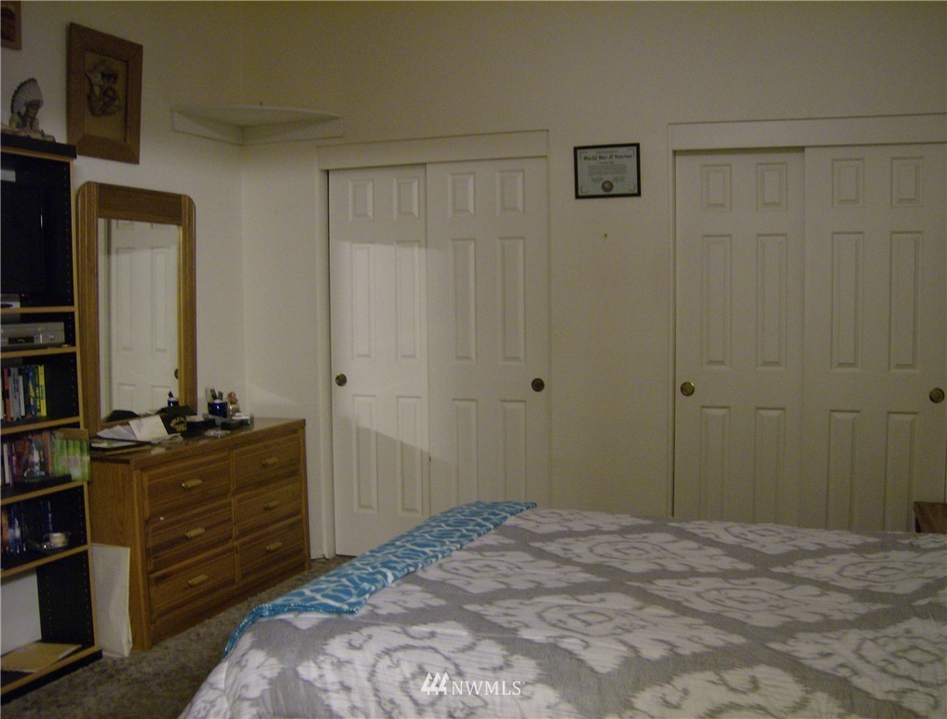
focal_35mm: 36
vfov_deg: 39.9
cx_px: 474
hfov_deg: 51.2
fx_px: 989
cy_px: 360
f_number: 2.8
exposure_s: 1/12.5
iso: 200
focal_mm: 6
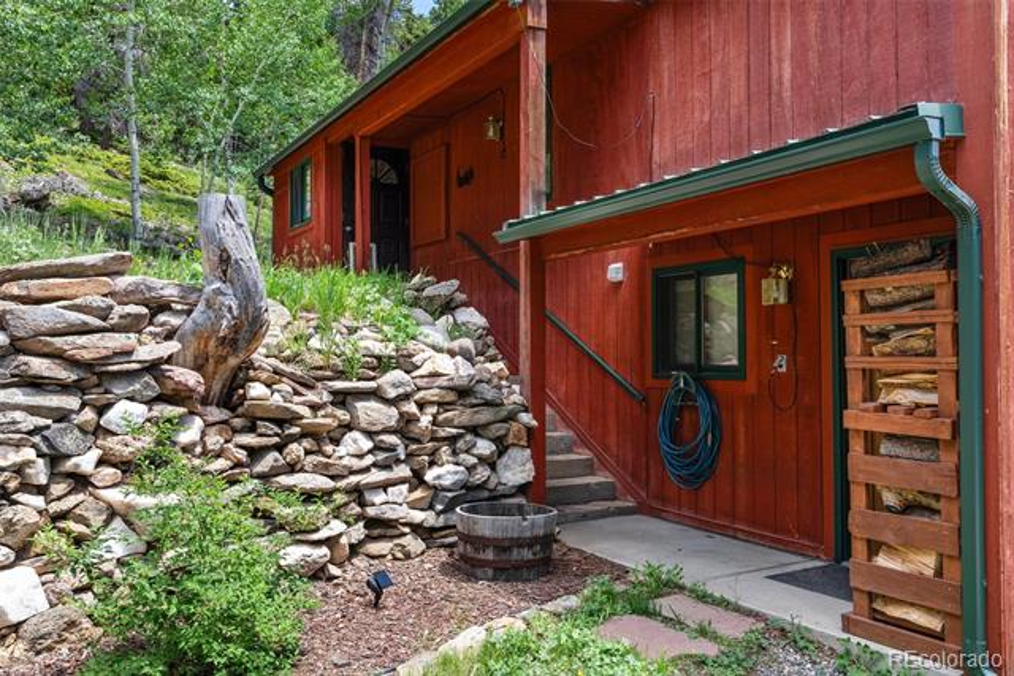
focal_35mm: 30
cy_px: 338
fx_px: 845
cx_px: 507
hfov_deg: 61.9
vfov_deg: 43.6
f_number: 10
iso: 640
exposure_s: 1/100
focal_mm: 30
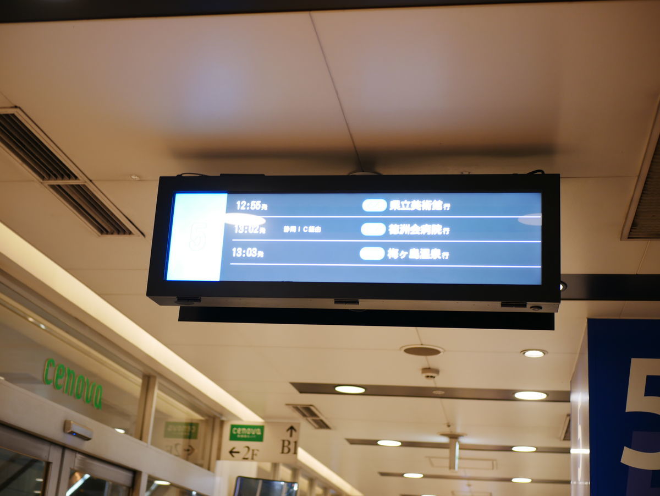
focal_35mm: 50
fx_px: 954
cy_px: 248
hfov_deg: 38.2
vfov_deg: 29.1
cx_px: 330
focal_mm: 25
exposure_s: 1/60
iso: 250
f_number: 1.7
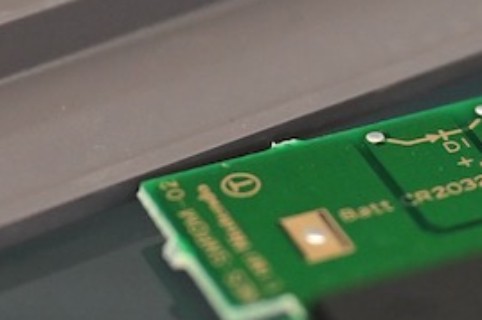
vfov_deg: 4.6
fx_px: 3998
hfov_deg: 6.9
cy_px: -145
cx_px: 513
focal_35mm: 299
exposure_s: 1/100
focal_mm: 50
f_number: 2.2
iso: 2500
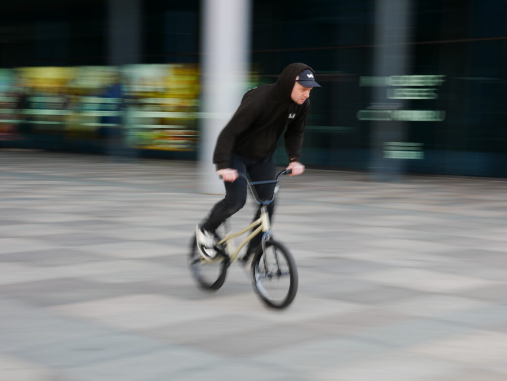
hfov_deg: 27.8
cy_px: 190
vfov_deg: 21.0
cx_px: 254
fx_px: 1026
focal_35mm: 70
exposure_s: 1/13
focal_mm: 35
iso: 200
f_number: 8
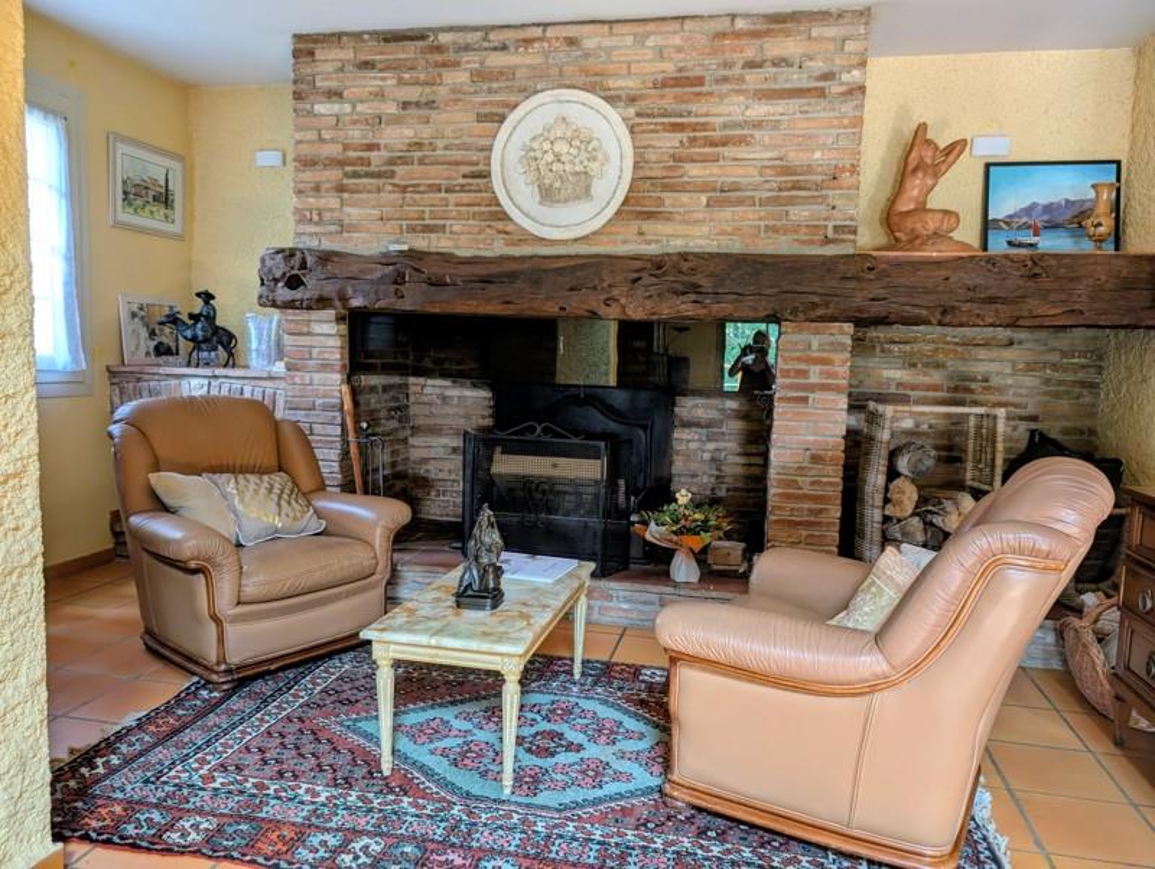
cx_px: 578
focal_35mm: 24
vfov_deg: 56.9
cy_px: 434
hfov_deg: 71.5
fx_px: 802
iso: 340
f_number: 1.68
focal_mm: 6.9
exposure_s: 1/80.1
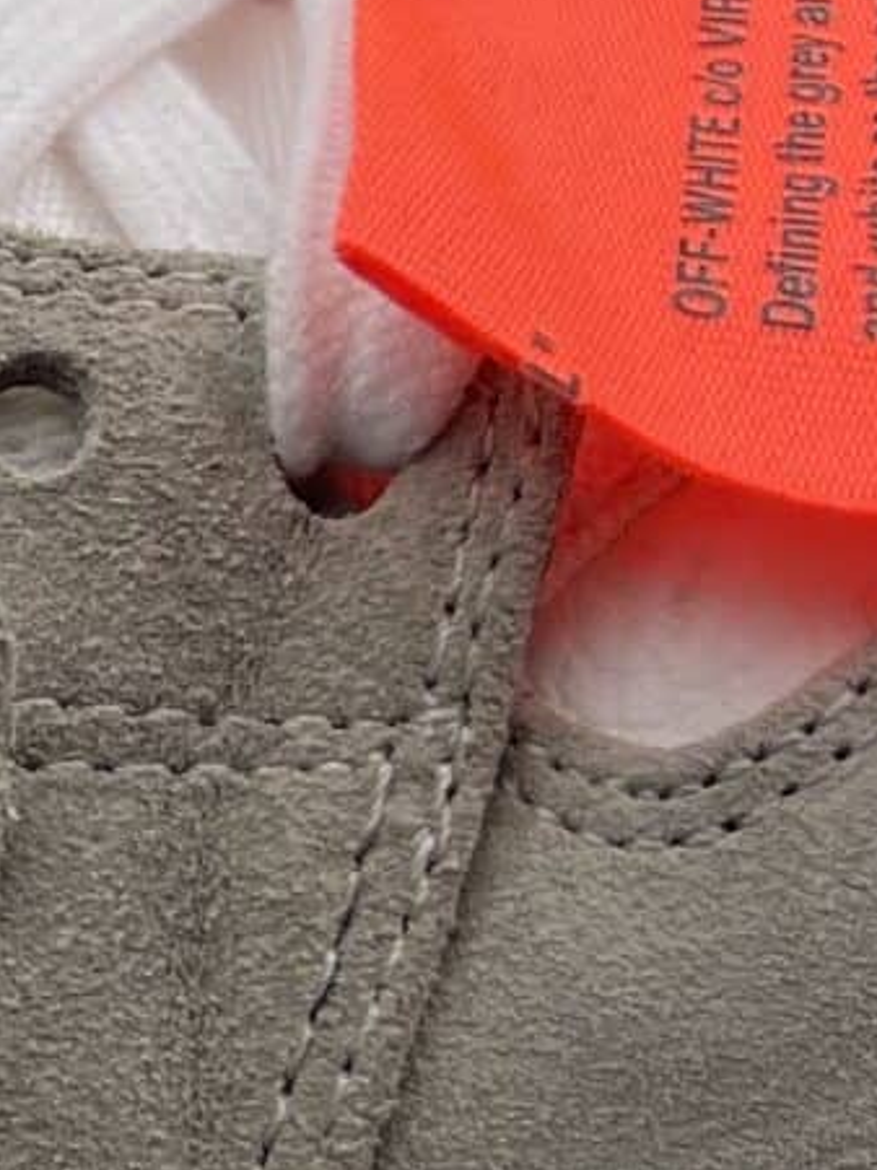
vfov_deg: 13.9
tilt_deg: -16.8
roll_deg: +0.6
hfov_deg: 9.4
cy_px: 664
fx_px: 4799
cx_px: -1126
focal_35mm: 142
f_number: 1.6
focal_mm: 5.1
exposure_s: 1/664
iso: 32
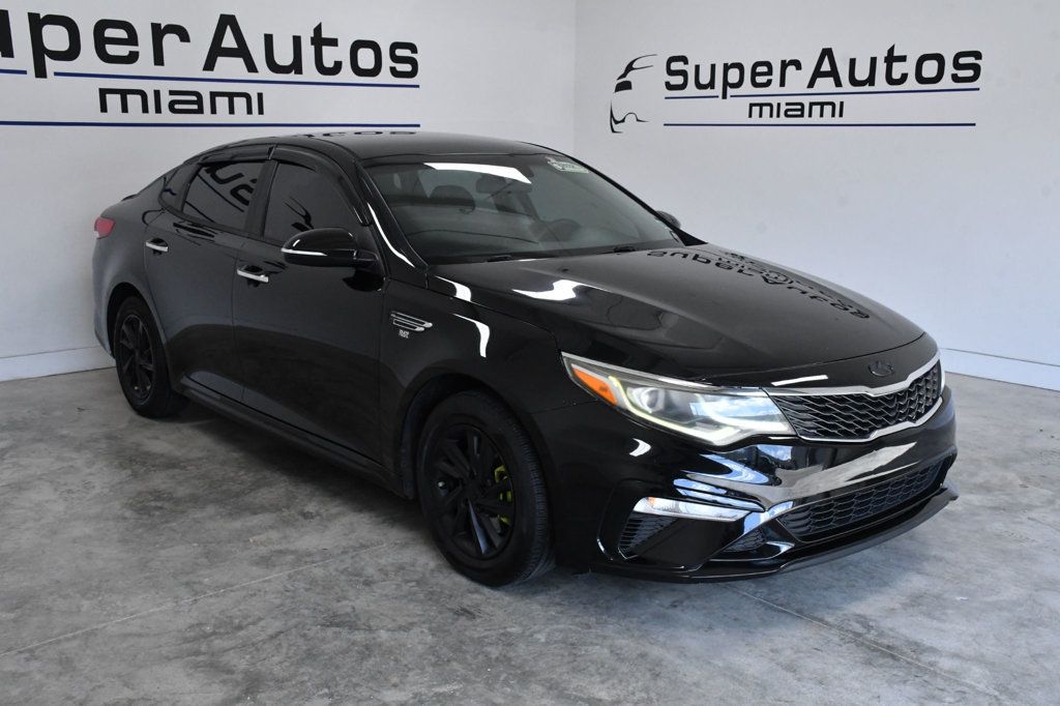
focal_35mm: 36
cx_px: 530
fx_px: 1060
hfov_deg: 53.1
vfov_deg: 36.8
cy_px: 353
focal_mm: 24
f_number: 11
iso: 2500
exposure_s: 1/500
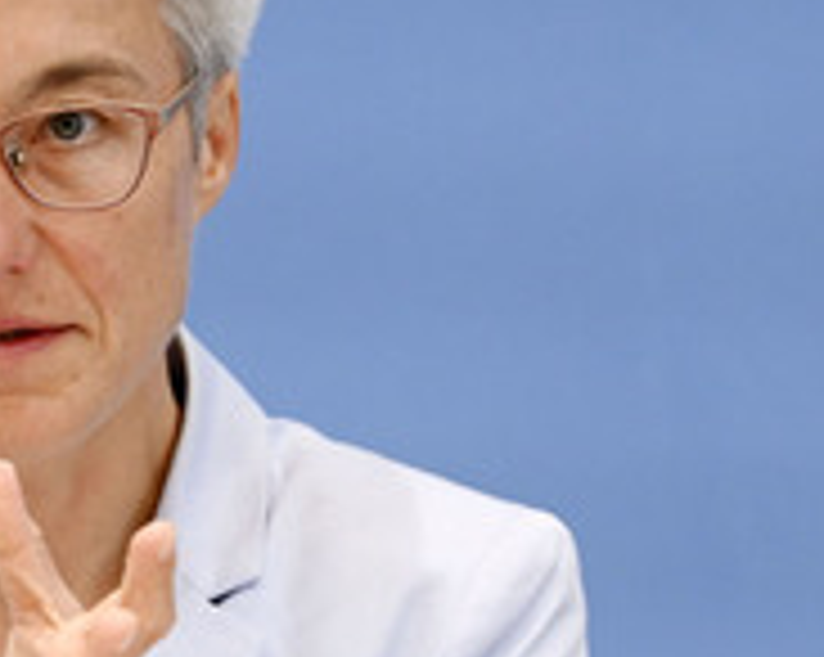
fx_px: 6870
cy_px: 306
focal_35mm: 282
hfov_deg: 6.8
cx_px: -52
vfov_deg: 5.5
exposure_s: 1/500
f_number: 6.3
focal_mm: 122
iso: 4000
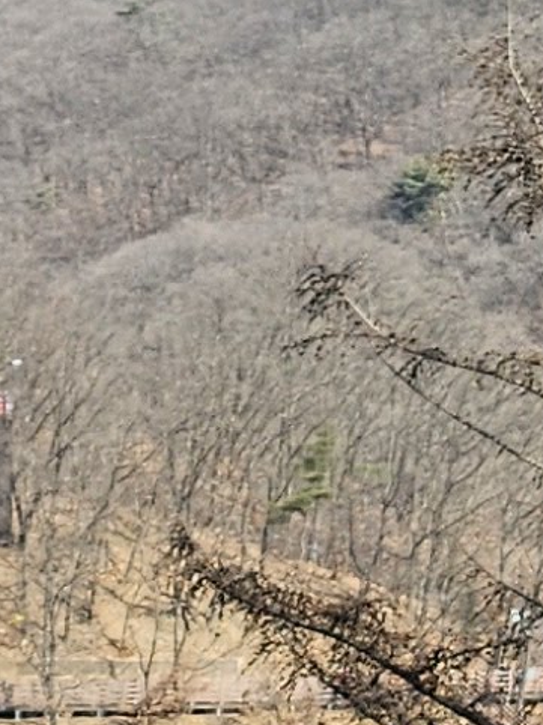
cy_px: 1624
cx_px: -12
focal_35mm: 191
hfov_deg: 7.7
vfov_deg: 9.4
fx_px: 3998
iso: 32
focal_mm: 5.4
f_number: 1.8
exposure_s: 1/1036
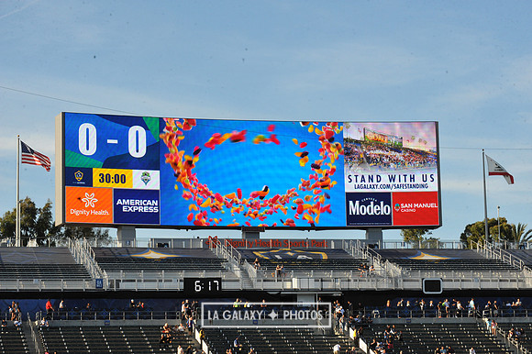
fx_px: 1551
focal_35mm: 105
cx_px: 266
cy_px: 177
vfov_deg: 13.0
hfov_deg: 19.5
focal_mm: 105
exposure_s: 1/1000
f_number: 16
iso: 1600
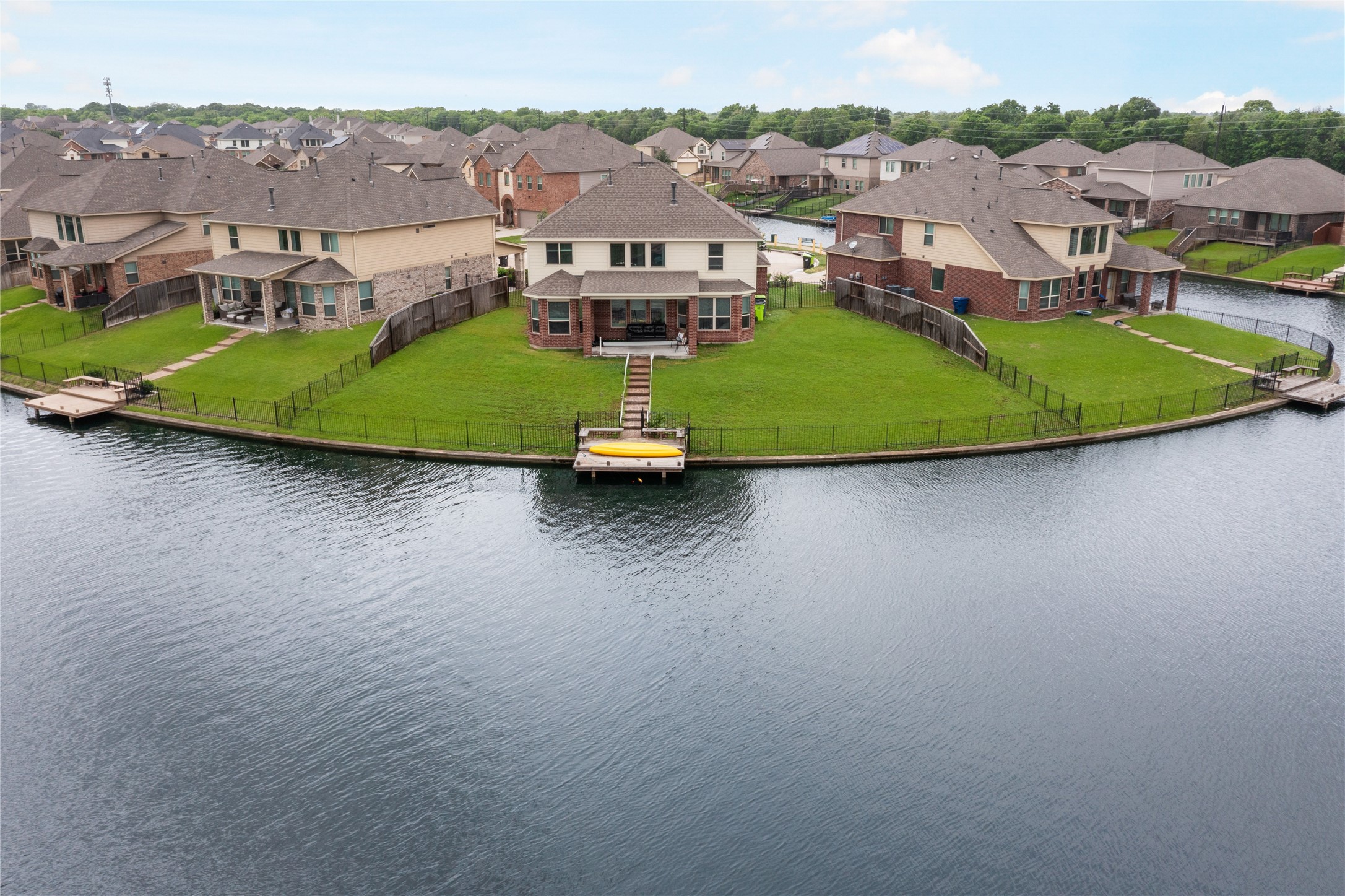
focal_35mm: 28
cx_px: 672
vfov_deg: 46.4
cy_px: 448
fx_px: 1046
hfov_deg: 65.5
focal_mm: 10.26
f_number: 8
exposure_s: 1/120
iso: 100
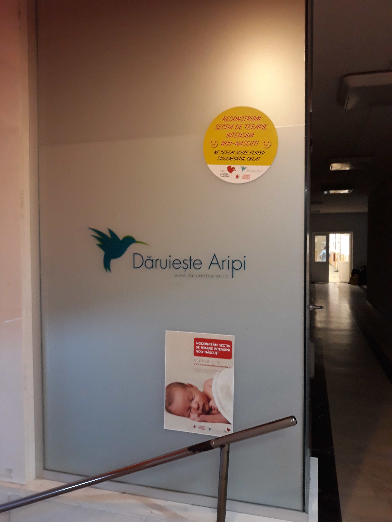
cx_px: 196
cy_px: 261
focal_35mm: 27
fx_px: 408
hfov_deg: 51.4
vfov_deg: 65.3
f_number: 1.7
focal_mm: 3.71
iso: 250
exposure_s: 1/25
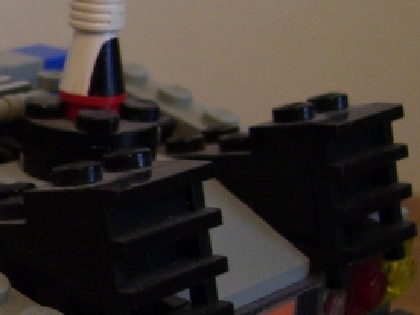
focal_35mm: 114
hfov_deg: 16.2
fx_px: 1383
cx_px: -149
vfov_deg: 13.0
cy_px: 228
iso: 160
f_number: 2.7
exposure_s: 1/8
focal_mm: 6
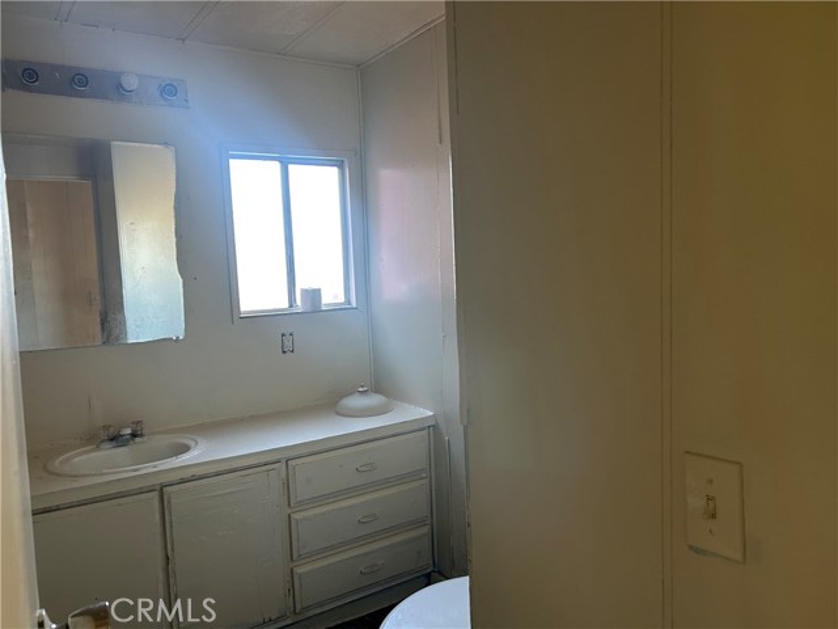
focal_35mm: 26
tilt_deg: -5.6
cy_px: 314
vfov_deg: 53.1
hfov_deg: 67.3
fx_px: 629
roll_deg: +2.0
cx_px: 419
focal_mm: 5.7
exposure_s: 1/60
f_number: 1.5
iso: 125
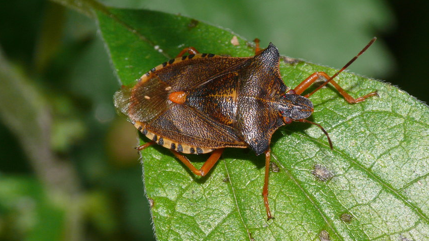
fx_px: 2752
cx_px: 214
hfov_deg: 8.9
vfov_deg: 5.0
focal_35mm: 242
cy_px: 92
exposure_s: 1/125
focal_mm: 46.8
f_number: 11
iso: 200
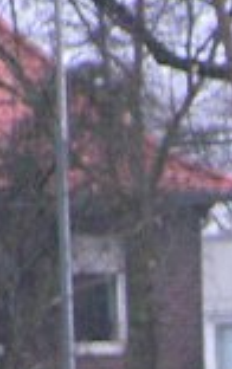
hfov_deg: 1.1
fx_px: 11813
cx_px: 585
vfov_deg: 1.8
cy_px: 693
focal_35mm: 1172
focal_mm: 33
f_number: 3.5
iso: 200
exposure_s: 1/40
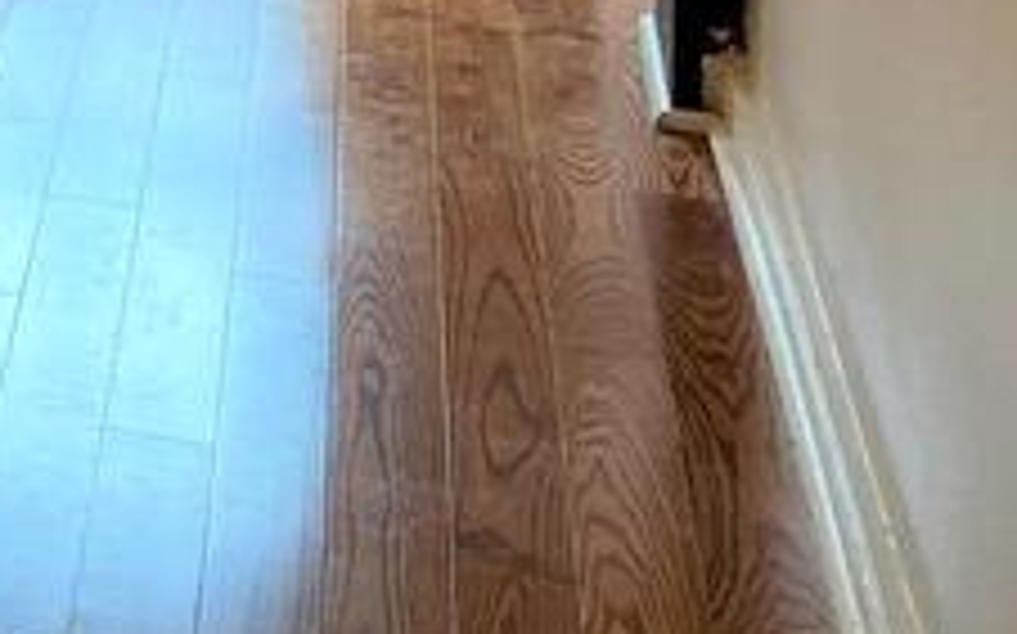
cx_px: -1066
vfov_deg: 9.3
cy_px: -926
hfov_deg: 13.9
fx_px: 3463
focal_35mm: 125
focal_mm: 4.25
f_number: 1.8
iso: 125
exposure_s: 1/120
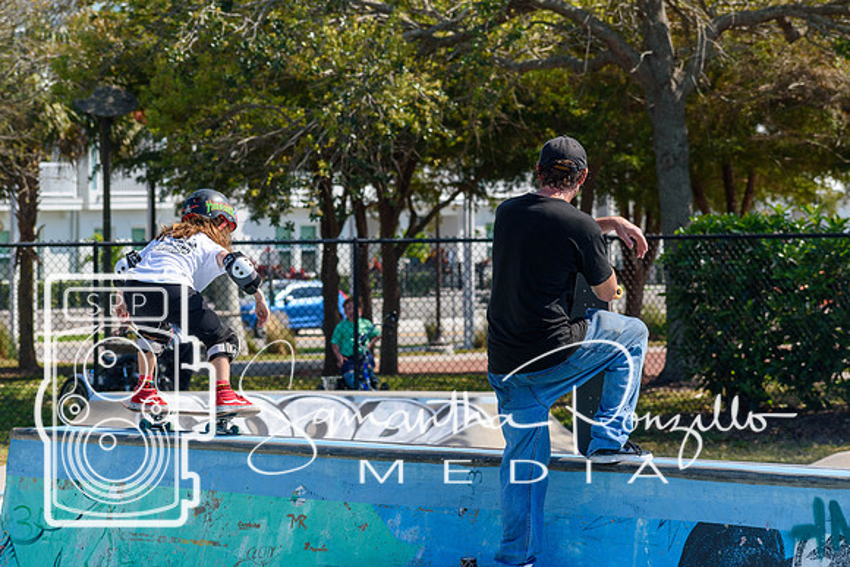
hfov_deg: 11.4
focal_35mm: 180
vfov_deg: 7.6
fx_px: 4251
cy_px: 284
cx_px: 425
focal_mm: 120
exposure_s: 1/800
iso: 200
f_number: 7.1
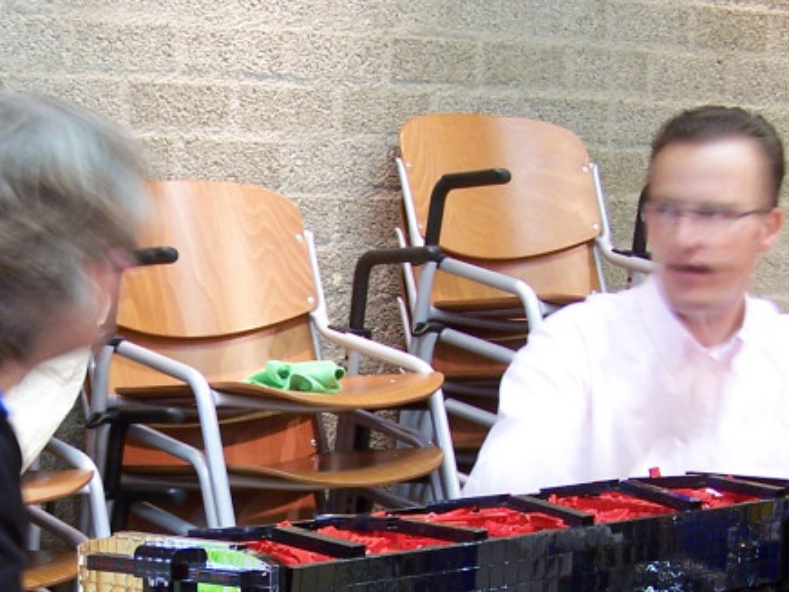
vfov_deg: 14.3
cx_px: 185
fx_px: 2302
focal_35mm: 101
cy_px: 659
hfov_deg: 19.3
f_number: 2.9
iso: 80
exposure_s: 1/2
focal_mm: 7.1
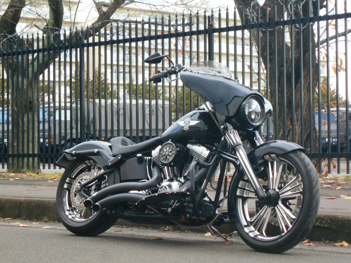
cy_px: 132
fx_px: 872
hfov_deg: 22.8
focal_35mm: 86
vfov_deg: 17.2
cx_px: 176
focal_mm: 15.4
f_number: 6.3
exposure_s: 1/250
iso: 400
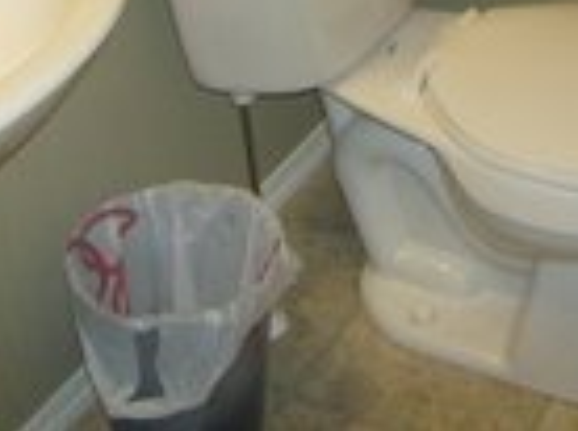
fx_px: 1517
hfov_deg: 21.5
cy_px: -111
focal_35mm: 91
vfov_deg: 15.5
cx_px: 394
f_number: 2.8
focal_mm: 6
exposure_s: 1/60
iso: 200
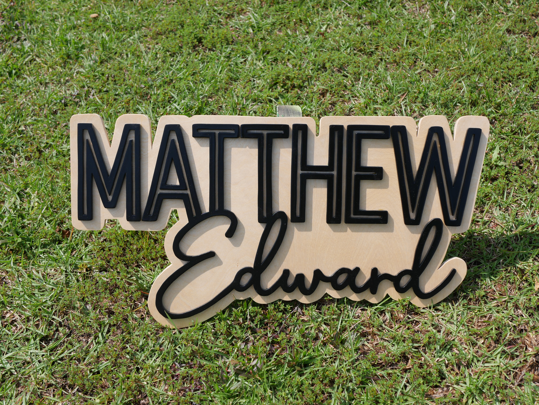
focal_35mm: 50
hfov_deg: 38.2
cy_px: 202
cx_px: 270
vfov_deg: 29.1
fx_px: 779
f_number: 5
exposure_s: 1/800
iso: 200
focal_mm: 25
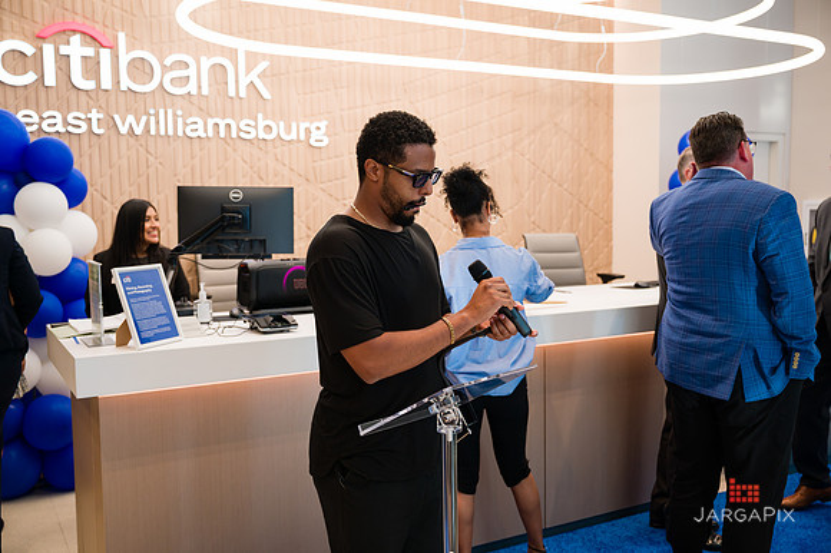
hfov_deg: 54.4
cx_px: 416
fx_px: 809
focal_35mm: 35
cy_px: 276
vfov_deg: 37.7
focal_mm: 35
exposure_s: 1/200
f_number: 3.2
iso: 320
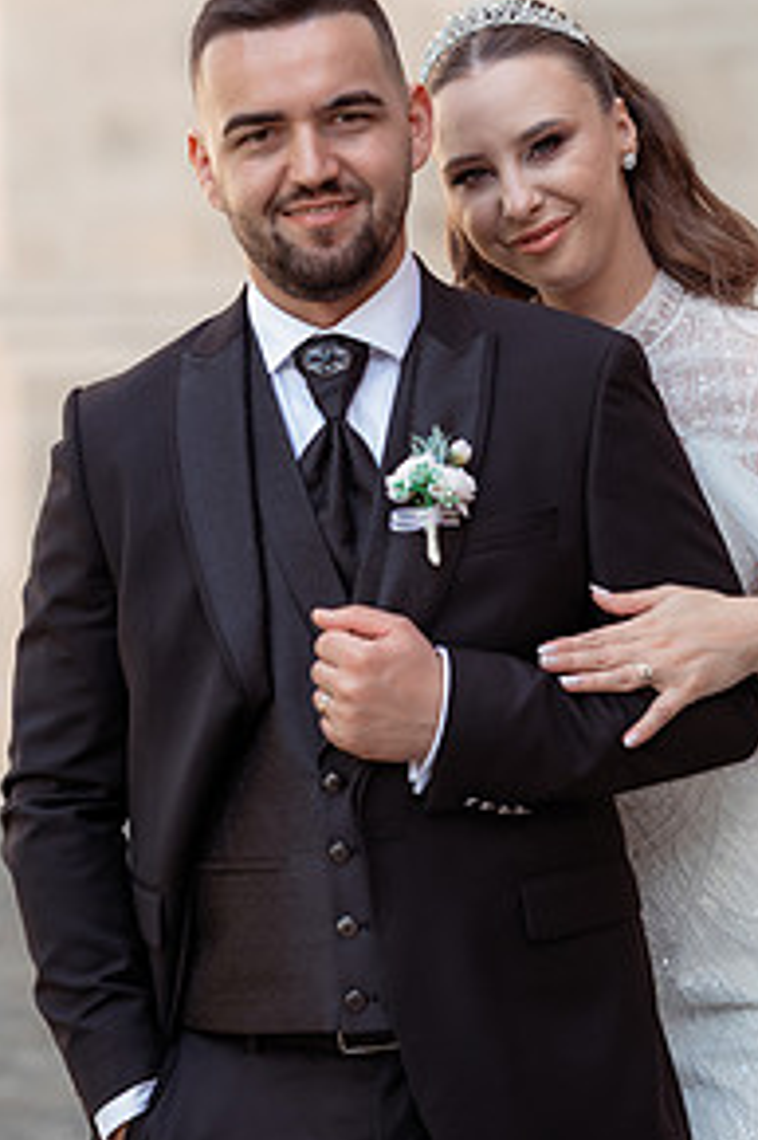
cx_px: 548
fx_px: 4174
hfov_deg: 10.4
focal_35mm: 132
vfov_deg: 15.5
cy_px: 440
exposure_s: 1/320
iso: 200
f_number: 2.5
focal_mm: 85
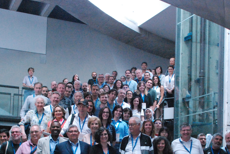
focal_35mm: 71
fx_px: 454
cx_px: 119
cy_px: 137
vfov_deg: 18.9
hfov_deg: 28.4
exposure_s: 1/30
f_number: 11
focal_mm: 26
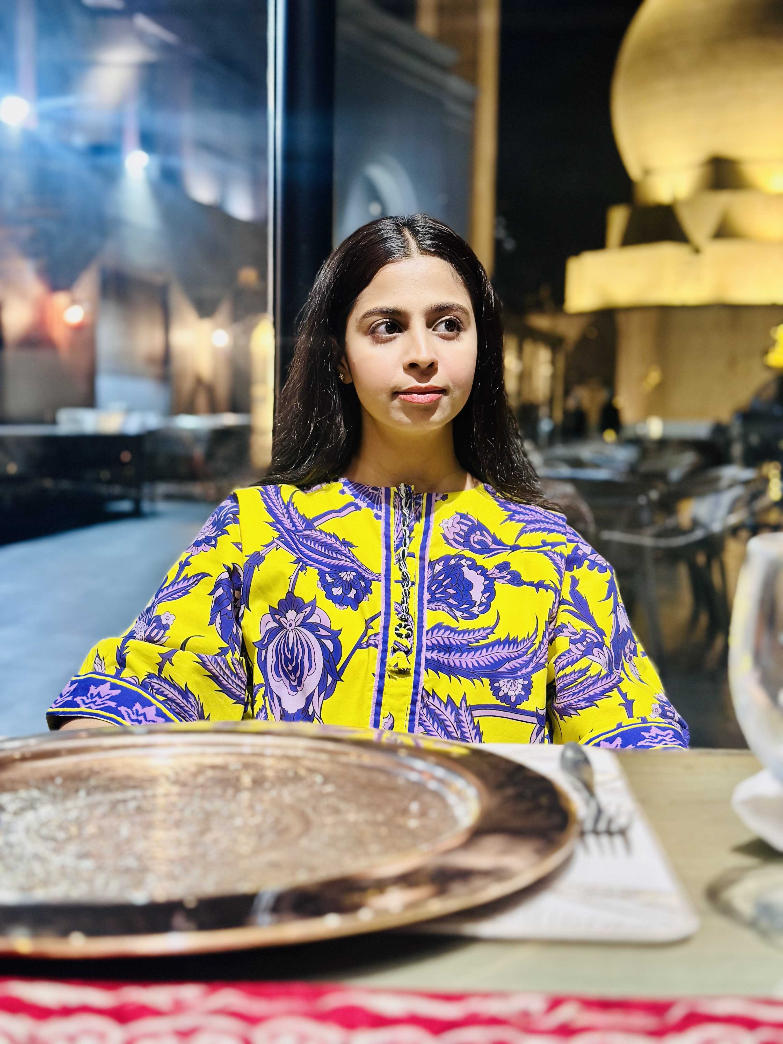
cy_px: 522
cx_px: 392
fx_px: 1448
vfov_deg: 39.7
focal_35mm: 48
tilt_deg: -3.4
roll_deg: -1.4
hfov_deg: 30.3
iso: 200
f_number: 1.78
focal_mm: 6.86
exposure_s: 1/50
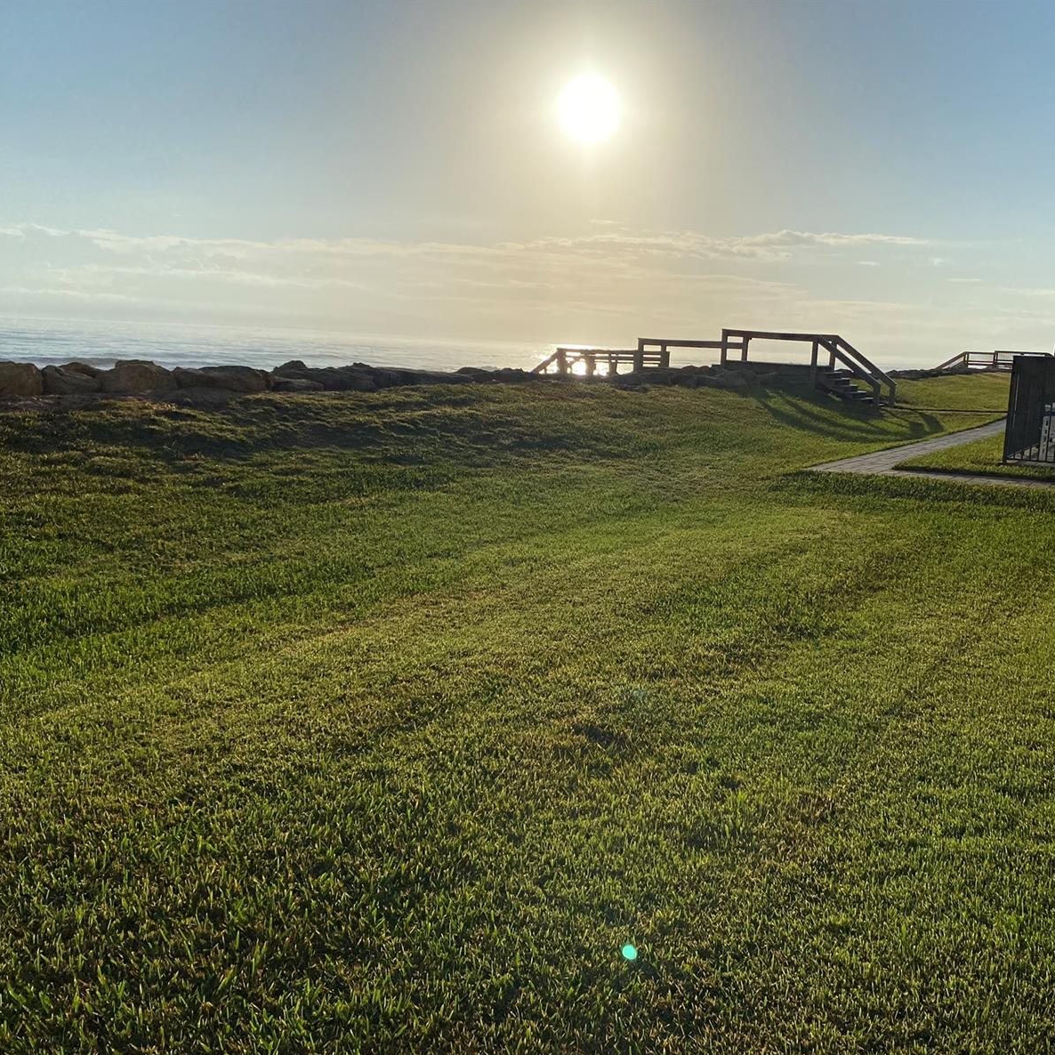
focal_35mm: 31
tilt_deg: -9.2
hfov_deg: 52.2
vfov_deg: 52.5
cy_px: 530
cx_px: 624
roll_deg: -2.1
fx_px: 1069
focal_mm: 4.25
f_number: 1.8
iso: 40
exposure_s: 1/11494
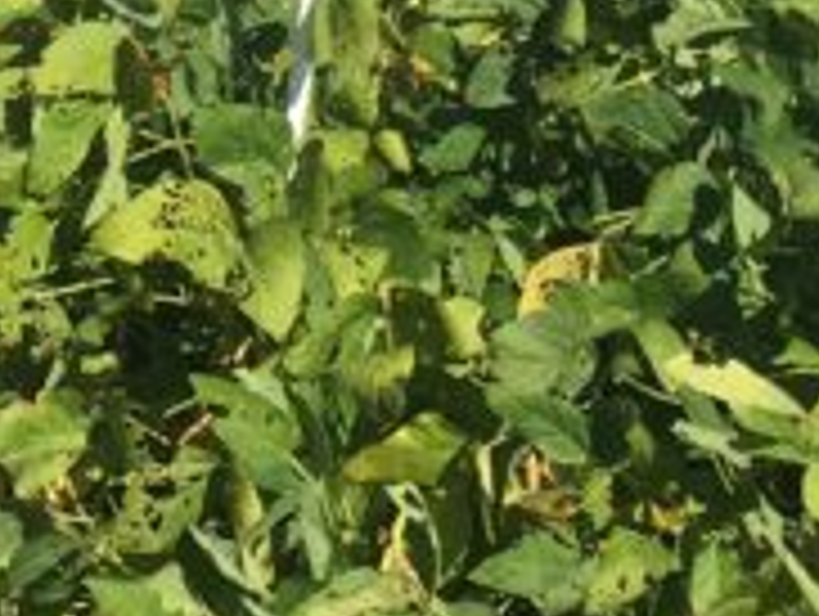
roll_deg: -0.2
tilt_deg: -1.5
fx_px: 3862
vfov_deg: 8.8
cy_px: -454
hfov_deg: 11.9
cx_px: -162
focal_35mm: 163
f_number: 2.2
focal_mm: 4.15
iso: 25
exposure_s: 1/1748
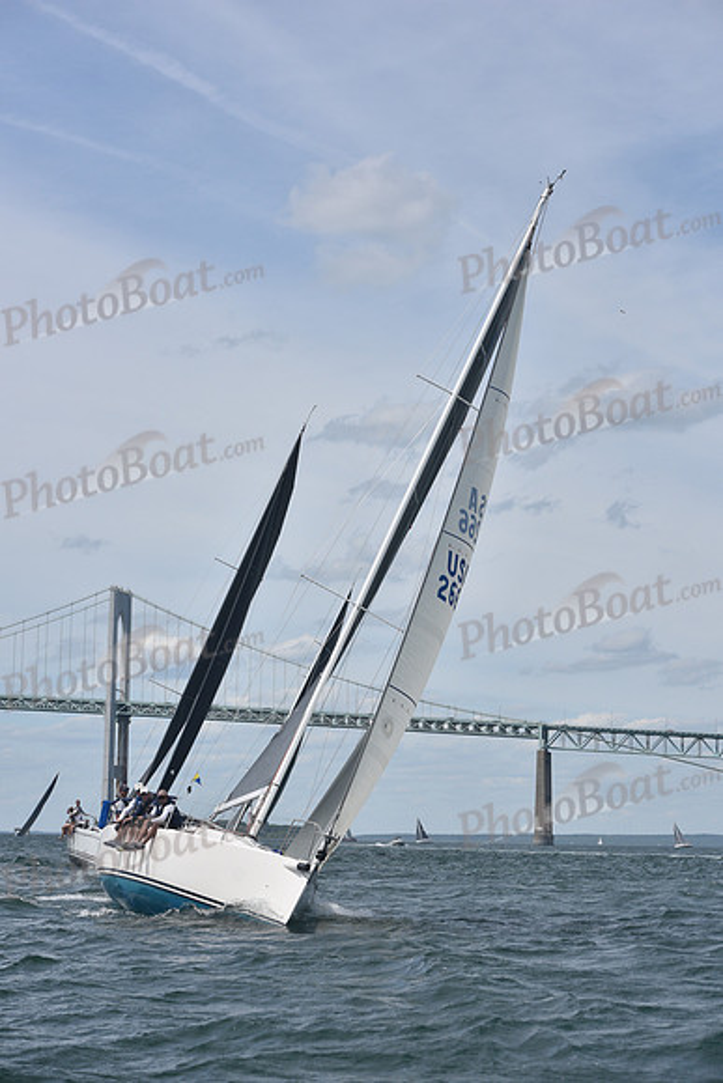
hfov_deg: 19.5
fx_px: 2107
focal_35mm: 70
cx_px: 362
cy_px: 542
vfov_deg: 28.8
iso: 320
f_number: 8
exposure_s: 1/800
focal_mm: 70
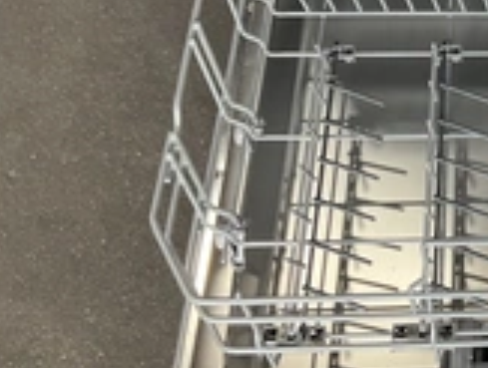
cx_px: 554
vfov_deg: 20.4
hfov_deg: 25.1
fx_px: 1003
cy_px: 36
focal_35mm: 71
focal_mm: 3
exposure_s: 1/166
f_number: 1.8
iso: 32
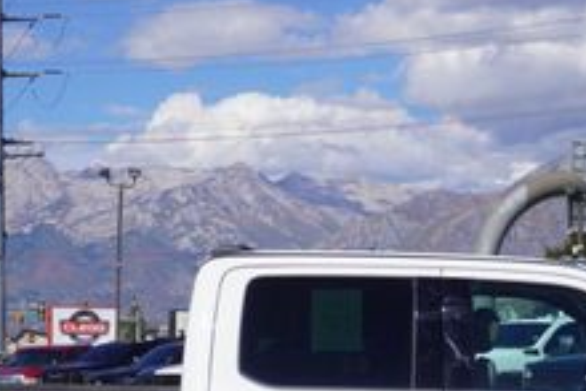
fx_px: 2060
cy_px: 540
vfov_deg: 10.6
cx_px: 301
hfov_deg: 16.2
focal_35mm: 126
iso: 100
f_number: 11
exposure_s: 1/250
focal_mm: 29
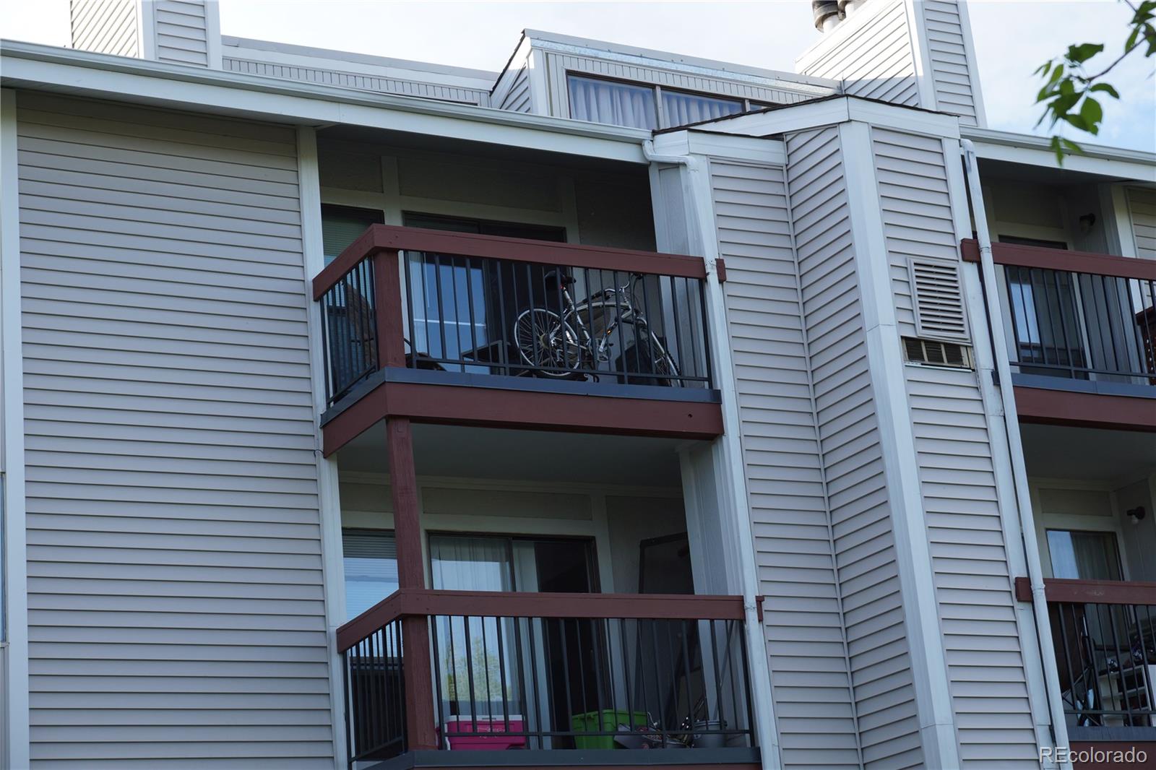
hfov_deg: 27.0
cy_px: 385
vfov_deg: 18.2
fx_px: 2408
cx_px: 578
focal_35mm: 75
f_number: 4.5
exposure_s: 1/250
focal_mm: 50
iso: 100
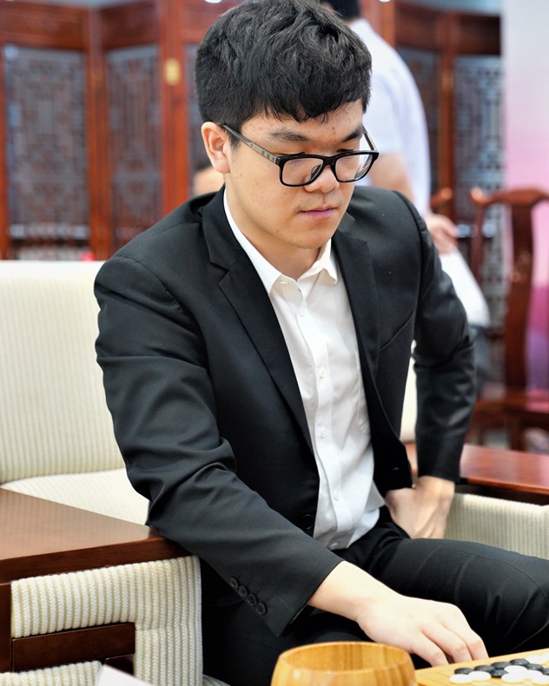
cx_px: 347
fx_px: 1767
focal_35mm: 87
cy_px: 344
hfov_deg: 17.6
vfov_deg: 22.0
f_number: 2.8
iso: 1000
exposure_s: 1/80
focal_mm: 61
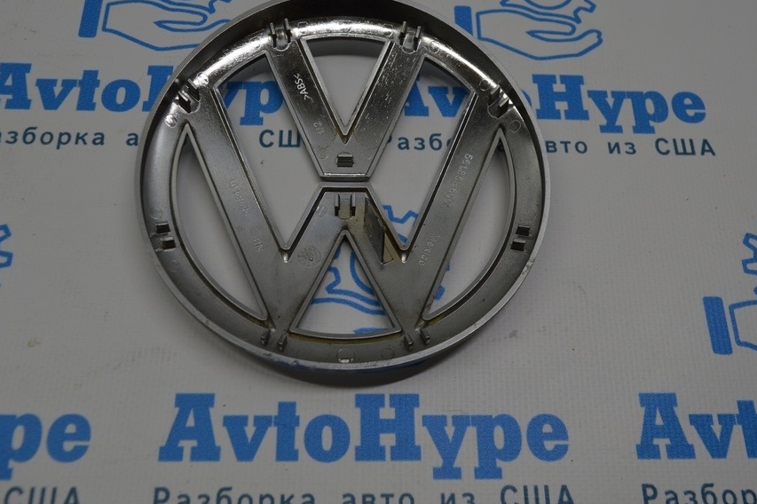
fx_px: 757
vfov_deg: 36.8
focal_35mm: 36
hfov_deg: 53.1
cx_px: 361
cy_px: 217
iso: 140
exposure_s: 1/60
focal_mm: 20
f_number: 5.6
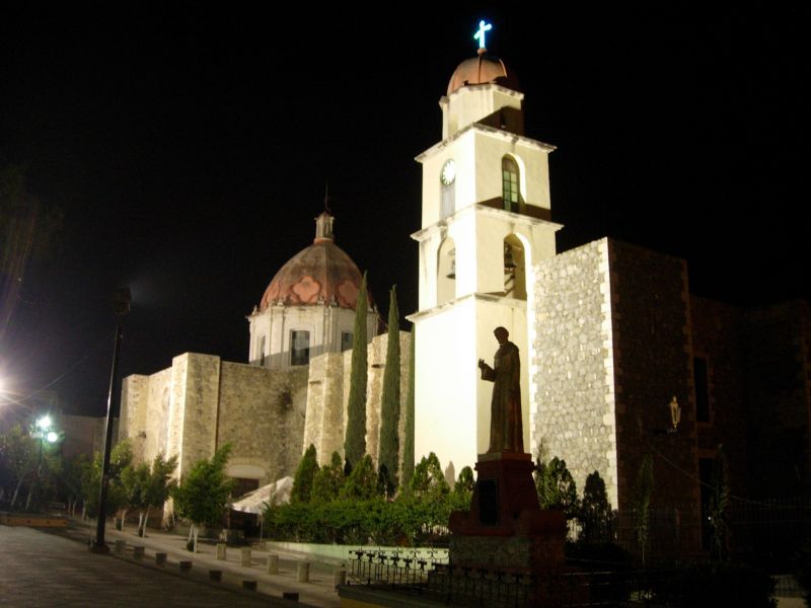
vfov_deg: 37.7
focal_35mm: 38
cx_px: 406
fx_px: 890
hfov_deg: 49.0
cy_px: 304
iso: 200
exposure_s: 1/2.5
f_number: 2.8
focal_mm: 7.8
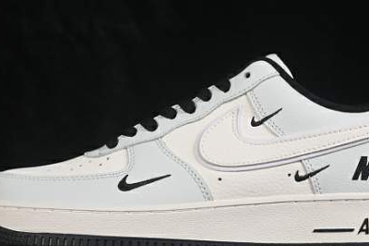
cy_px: 121
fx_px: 1403
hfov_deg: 15.0
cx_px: 214
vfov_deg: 10.0
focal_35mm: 137
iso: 160
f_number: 8
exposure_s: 1/80
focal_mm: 50
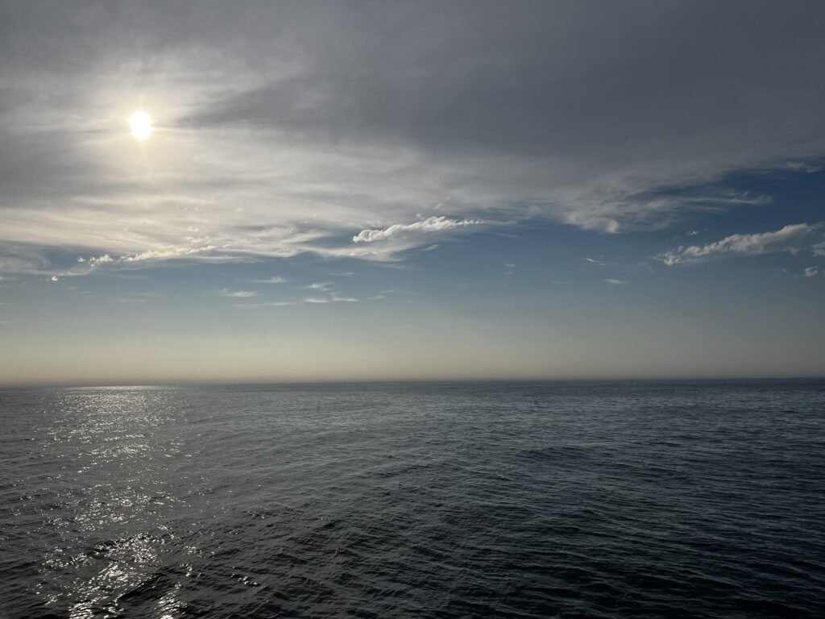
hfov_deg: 67.3
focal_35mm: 26
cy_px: 310
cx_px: 412
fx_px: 620
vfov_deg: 53.1
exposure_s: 1/11905
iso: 50
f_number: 1.6
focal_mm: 5.1
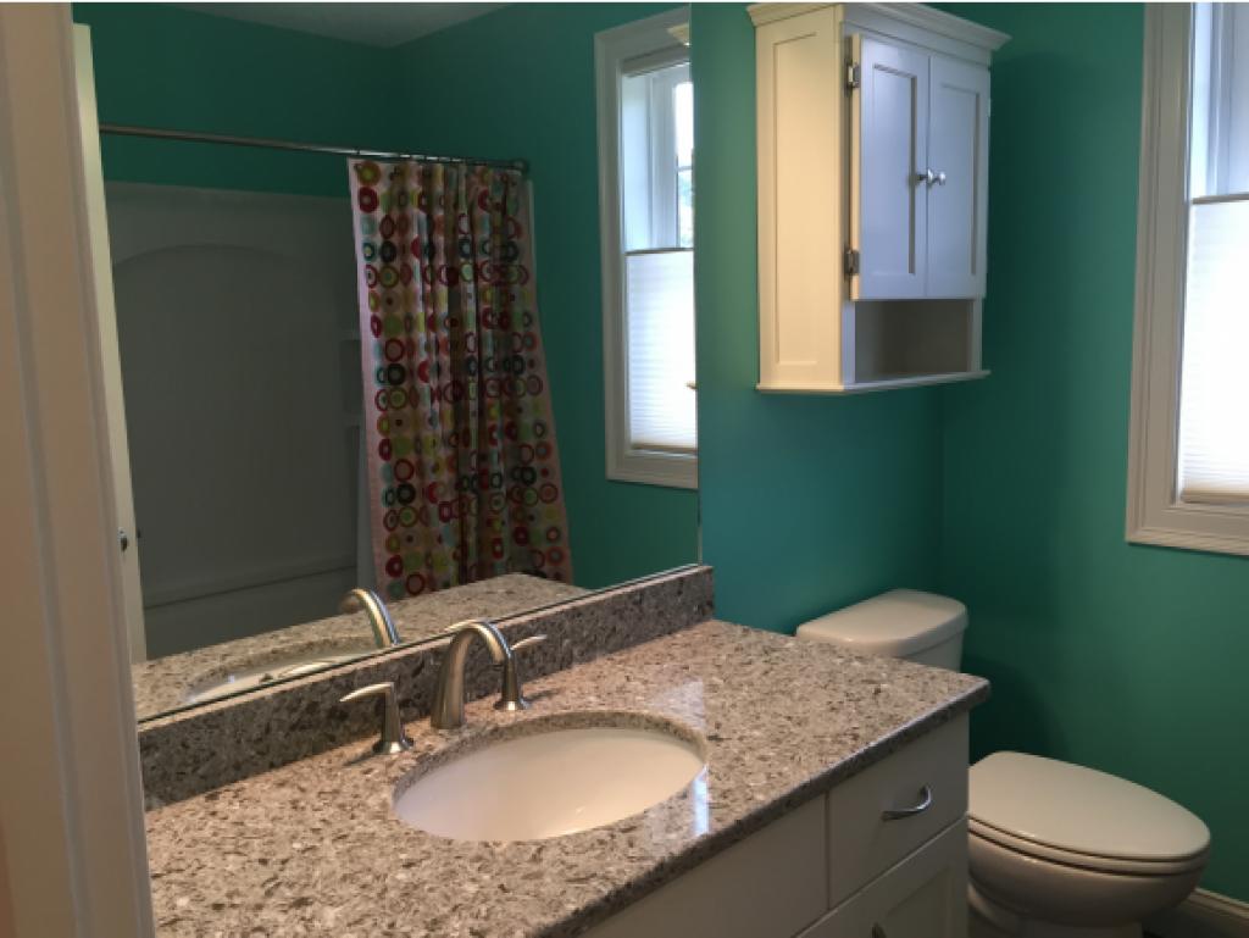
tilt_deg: -8.4
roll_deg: +1.0
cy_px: 469
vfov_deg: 48.3
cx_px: 624
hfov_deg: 61.6
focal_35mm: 29
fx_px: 1047
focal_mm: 4.15
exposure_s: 1/30
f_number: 2.2
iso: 32
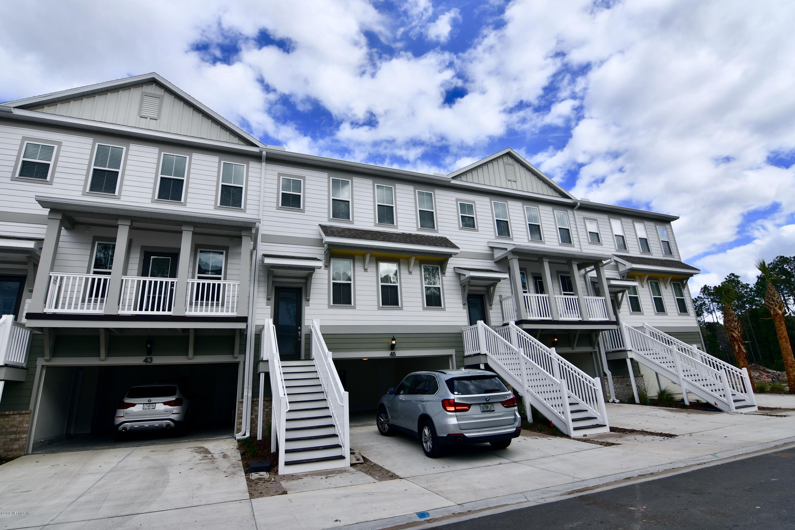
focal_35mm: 18
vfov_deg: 67.4
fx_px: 397
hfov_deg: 90.0
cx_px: 398
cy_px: 265
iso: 100
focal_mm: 12
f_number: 8
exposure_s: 1/250
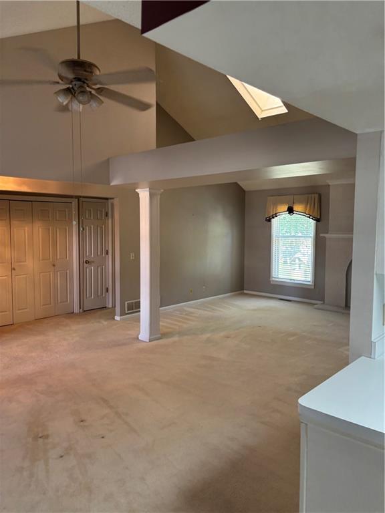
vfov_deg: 67.3
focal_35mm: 26
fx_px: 386
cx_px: 192
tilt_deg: -3.0
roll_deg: -2.8
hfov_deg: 53.1
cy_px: 256
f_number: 1.6
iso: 160
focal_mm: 5.96
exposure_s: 1/60
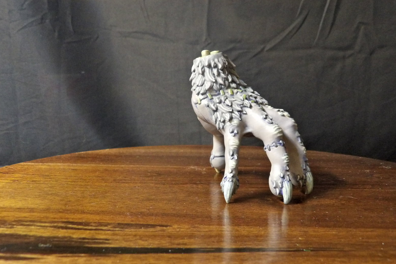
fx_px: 330
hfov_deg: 61.9
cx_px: 199
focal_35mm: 30
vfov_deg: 43.6
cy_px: 124
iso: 800
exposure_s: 1/2.2
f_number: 3.4
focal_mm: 5
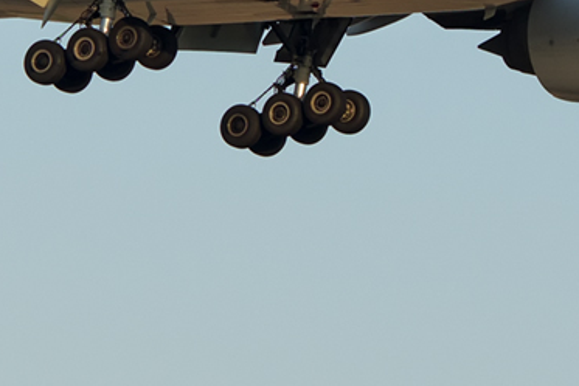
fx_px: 10844
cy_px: -112
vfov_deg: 2.0
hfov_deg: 3.1
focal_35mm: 674
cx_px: 177
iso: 200
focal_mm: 105
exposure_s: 1/1000
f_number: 5
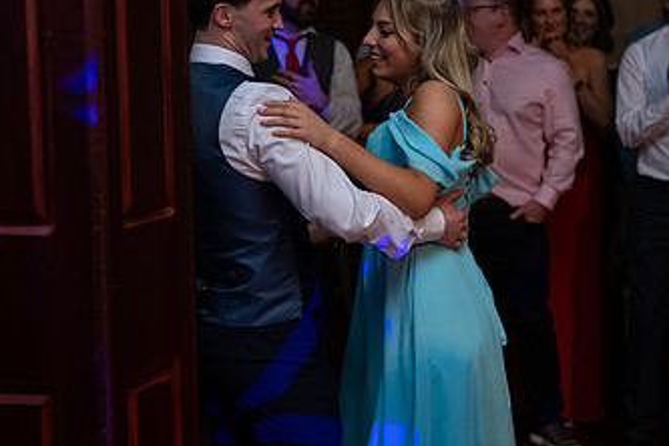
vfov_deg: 12.7
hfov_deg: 18.9
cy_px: 226
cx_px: 368
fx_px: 2007
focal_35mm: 108
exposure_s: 1/160
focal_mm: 62
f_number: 3.5
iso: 640
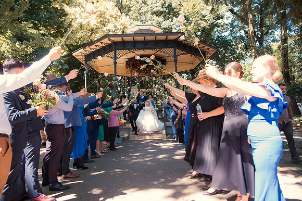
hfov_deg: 73.8
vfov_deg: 53.1
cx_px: 151
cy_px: 100
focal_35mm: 24
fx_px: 201
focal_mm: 24
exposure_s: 1/250
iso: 500
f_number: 3.5
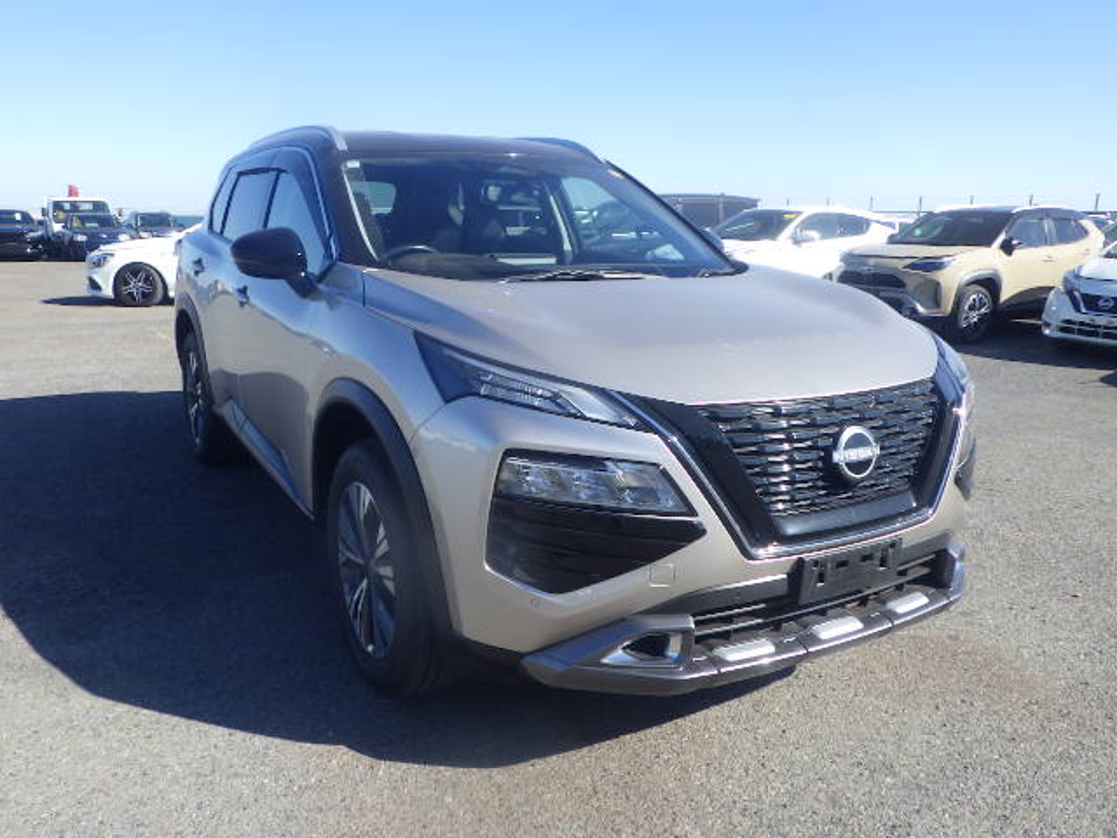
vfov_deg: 49.7
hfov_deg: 63.4
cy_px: 419
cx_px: 558
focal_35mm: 28
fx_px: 904
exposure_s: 1/500
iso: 125
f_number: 4.2
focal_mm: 5
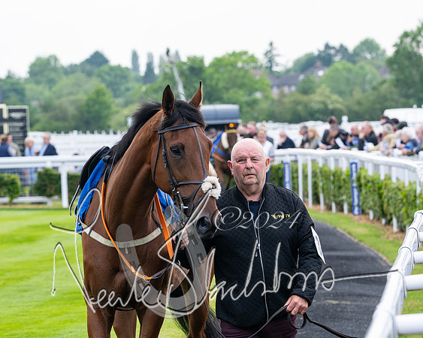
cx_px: 254
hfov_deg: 8.5
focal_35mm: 228
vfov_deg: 6.8
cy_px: 169
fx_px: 2848
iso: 400
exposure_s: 1/320
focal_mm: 135
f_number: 5.6
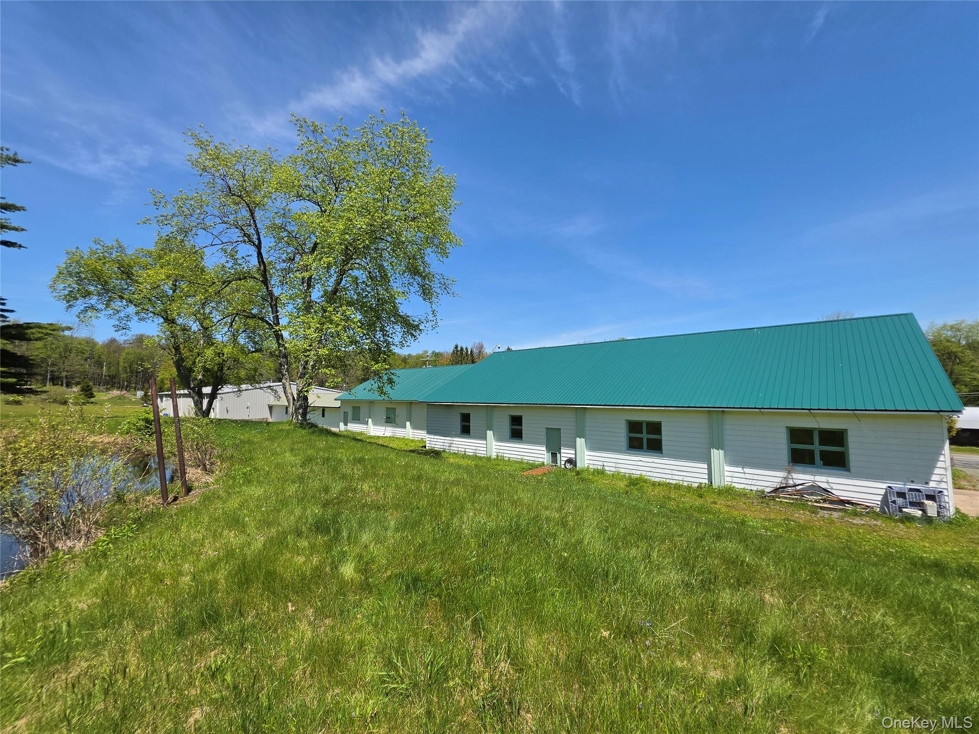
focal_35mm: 13
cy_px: 367
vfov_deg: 89.9
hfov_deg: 106.2
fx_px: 368
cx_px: 490
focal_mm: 2.2
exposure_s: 1/1610
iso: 32
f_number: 1.9
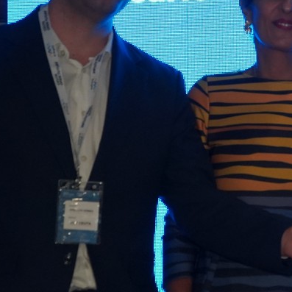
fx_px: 1269
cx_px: 360
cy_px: 127
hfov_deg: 12.8
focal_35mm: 133
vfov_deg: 13.1
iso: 3200
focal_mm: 36
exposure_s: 1/160
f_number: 4
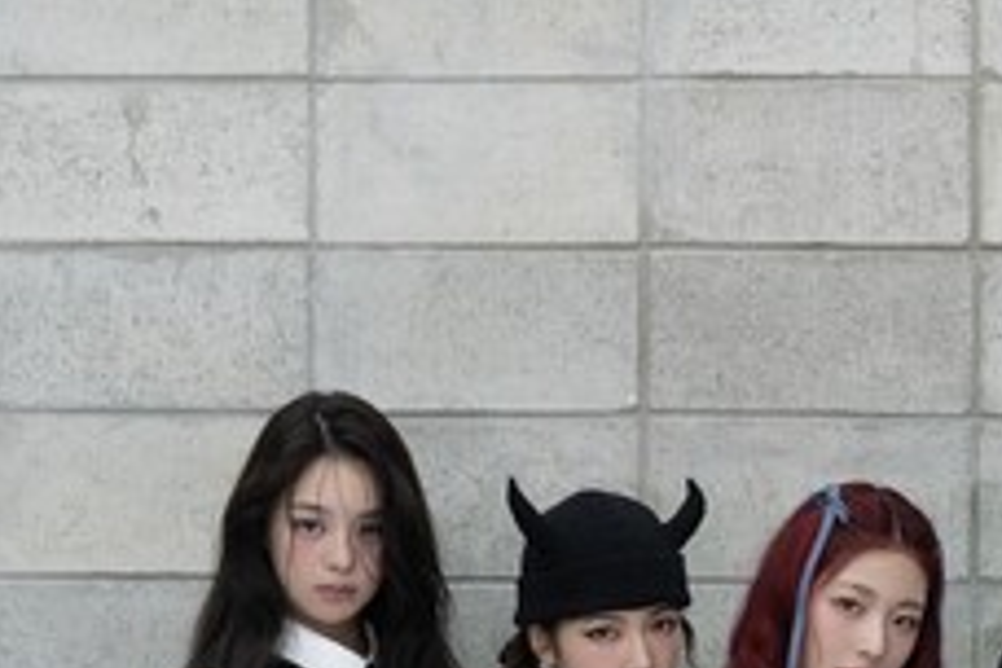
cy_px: 760
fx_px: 4036
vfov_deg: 9.4
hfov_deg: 13.7
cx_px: 1235
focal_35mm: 145
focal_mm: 55
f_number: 5
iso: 5000
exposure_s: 1/125
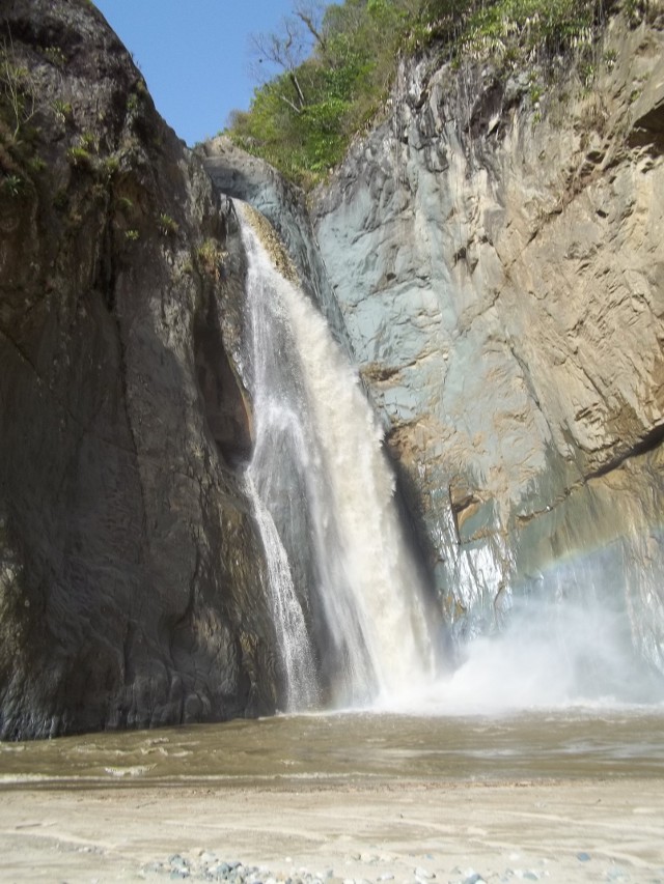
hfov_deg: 44.2
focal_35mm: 32
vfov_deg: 56.8
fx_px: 818
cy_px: 442
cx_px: 332
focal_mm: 5.7
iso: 64
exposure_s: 1/80
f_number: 8.8
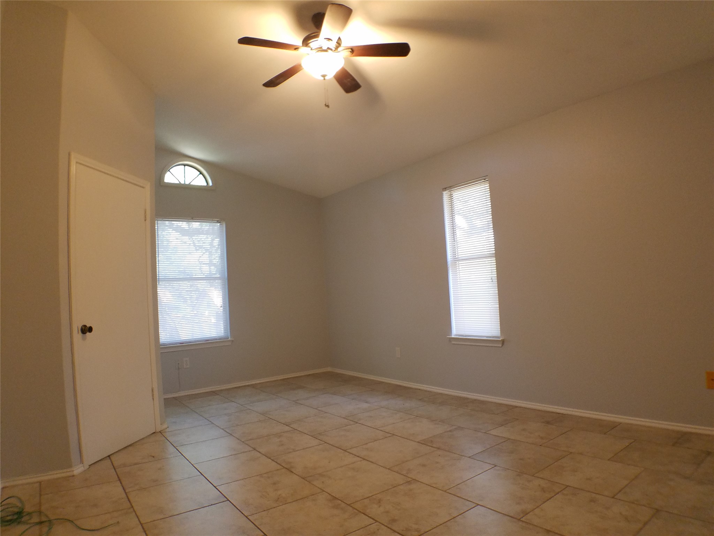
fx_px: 536
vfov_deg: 53.1
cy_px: 268
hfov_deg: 67.3
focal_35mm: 26
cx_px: 357
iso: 160
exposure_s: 1/30
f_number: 1.7
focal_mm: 4.2
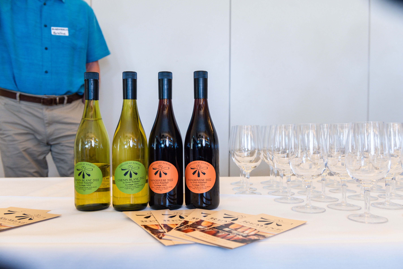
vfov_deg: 41.1
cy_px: 134
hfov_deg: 58.7
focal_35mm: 32
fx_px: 358
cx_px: 202
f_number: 5
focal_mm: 32
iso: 1000
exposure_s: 1/60
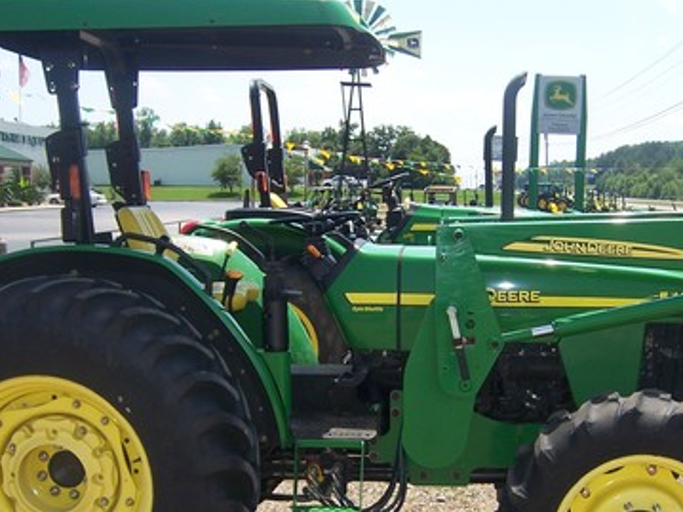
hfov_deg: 38.1
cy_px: 352
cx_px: 394
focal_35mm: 50
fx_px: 986
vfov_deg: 28.8
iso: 80
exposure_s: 1/750
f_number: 3.4
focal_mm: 5.5
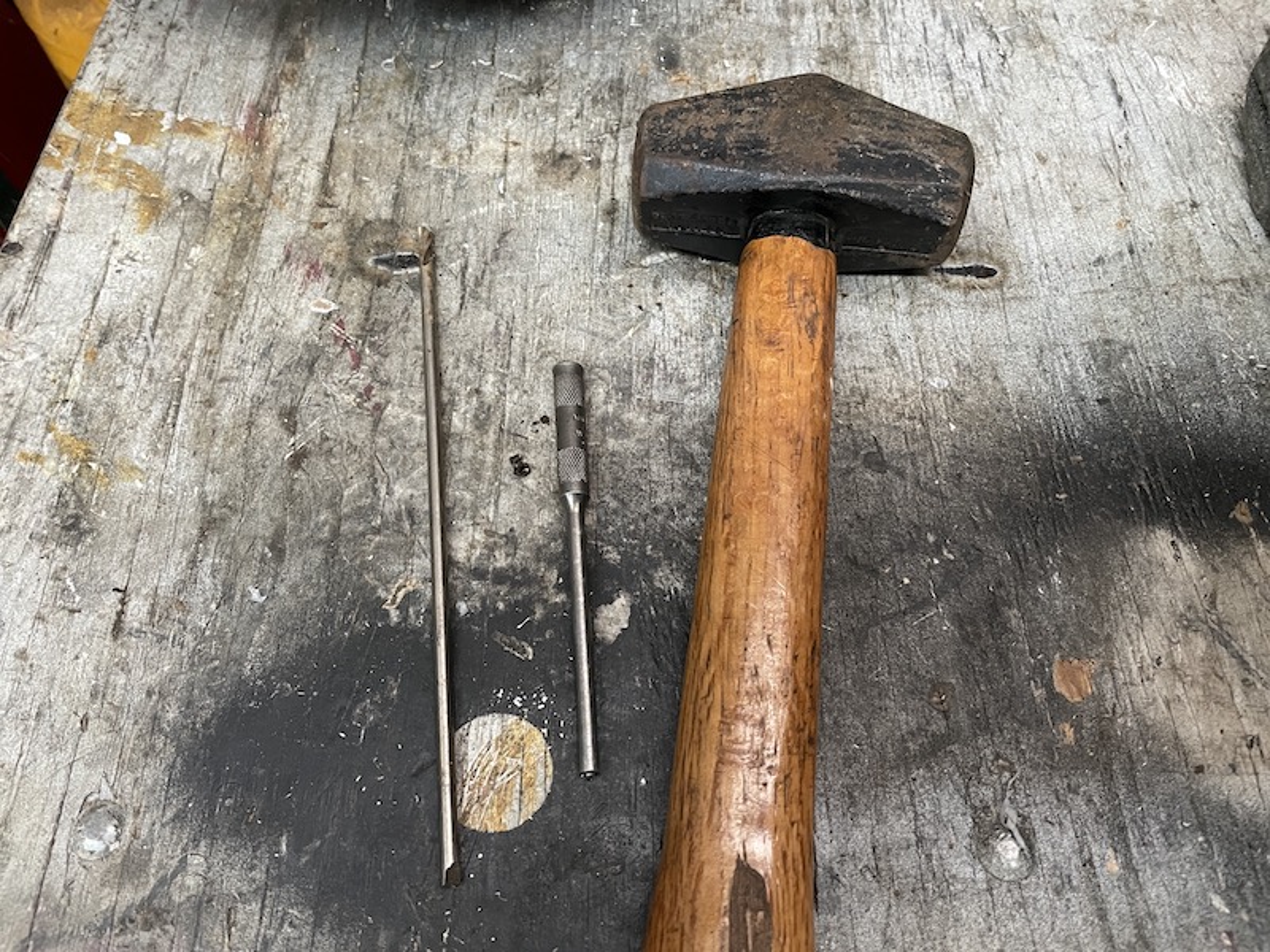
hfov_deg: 67.3
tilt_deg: -62.9
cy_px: 476
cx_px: 635
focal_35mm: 26
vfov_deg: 53.1
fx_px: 954
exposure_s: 1/60
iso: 500
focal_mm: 4.2
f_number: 1.6
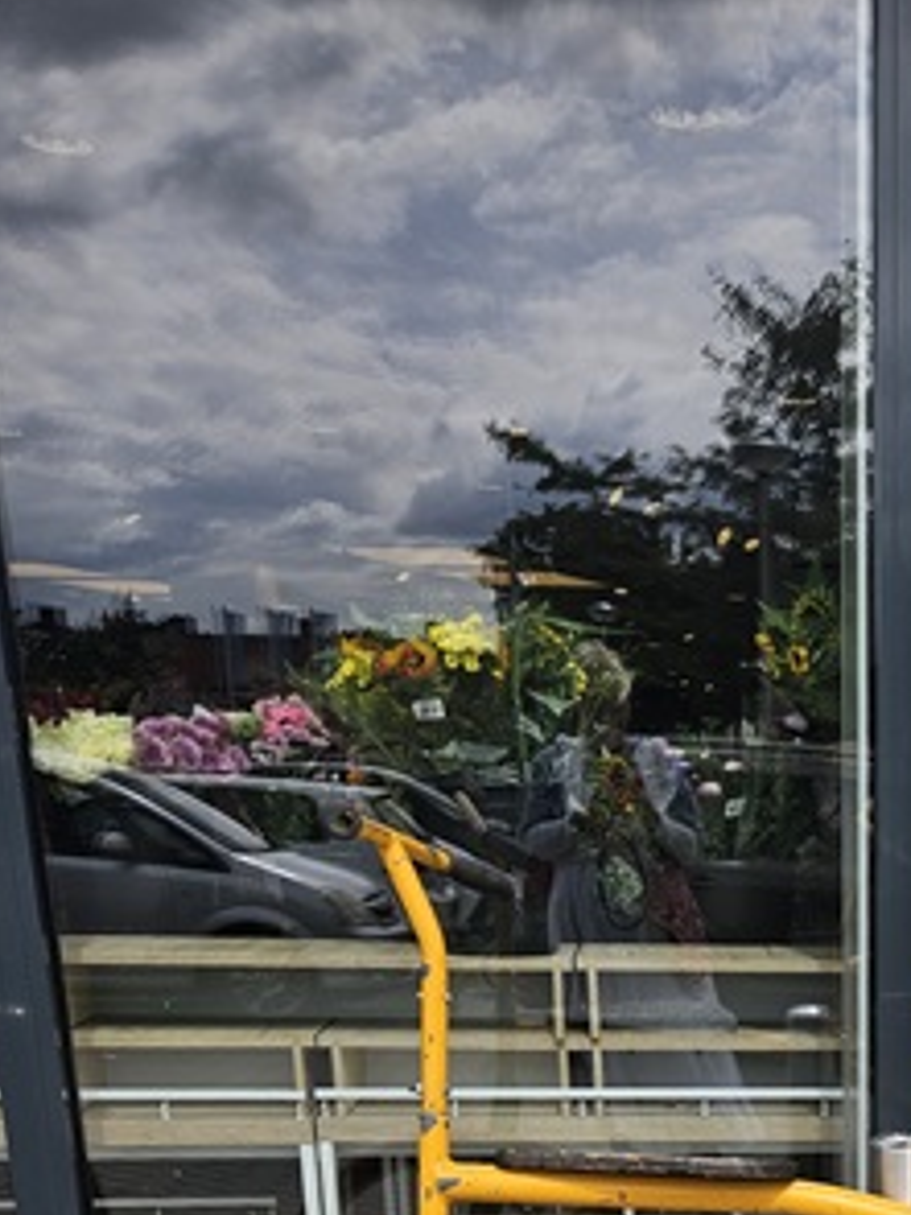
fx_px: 1826
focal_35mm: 52
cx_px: 1014
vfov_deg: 32.4
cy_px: 1339
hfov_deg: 25.8
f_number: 1.8
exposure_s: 1/1704
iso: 25
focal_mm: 5.4
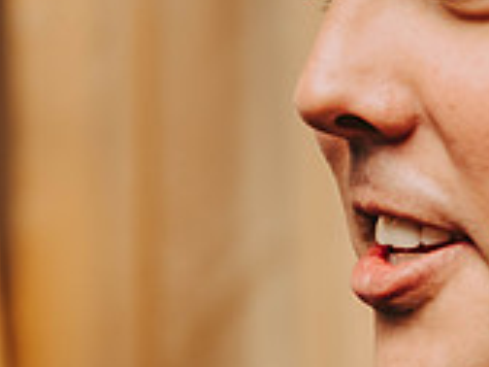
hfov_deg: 8.3
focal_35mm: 233
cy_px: 456
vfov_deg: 6.3
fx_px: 3291
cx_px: 798
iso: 800
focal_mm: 70
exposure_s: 1/250
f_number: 3.2
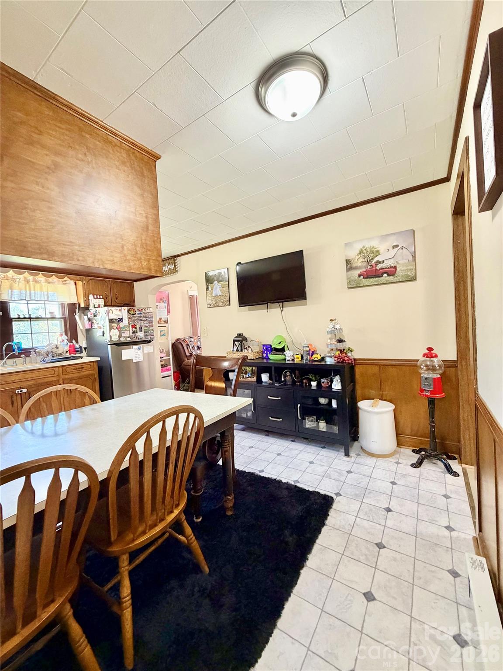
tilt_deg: -1.9
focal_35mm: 14
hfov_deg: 85.7
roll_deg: +3.5
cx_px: 252
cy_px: 336
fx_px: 271
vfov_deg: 102.1
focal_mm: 2.22
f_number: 2.2
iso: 400
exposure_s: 1/60
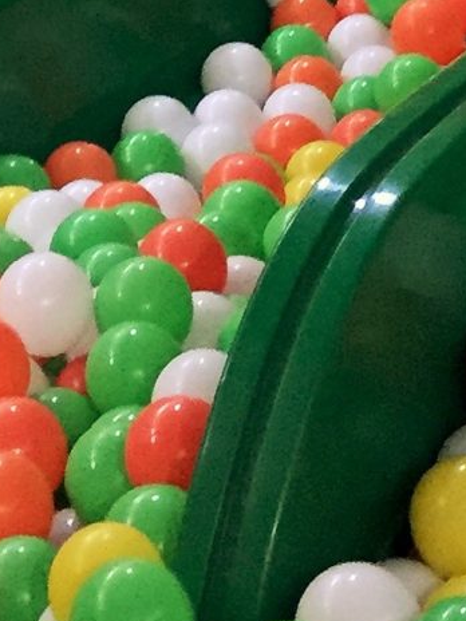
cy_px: -601
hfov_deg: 9.2
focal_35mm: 160
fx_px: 2872
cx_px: 43
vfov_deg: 11.2
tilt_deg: -7.5
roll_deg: +1.5
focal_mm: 4.15
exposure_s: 1/33
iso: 200
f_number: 2.2
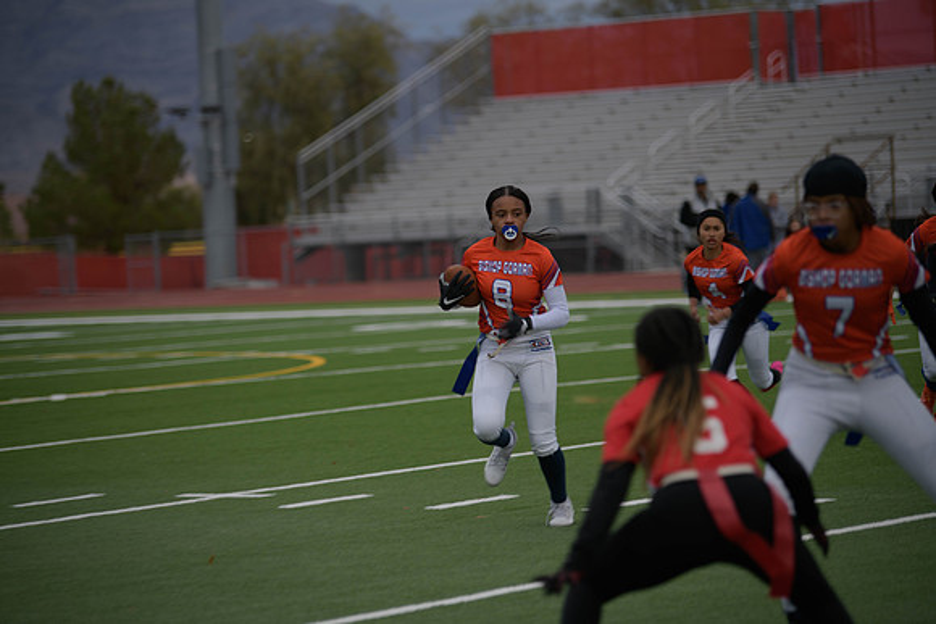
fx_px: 4031
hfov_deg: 13.2
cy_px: 312
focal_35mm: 155
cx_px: 468
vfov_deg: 8.9
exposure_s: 1/200
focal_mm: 155
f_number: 2.8
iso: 125
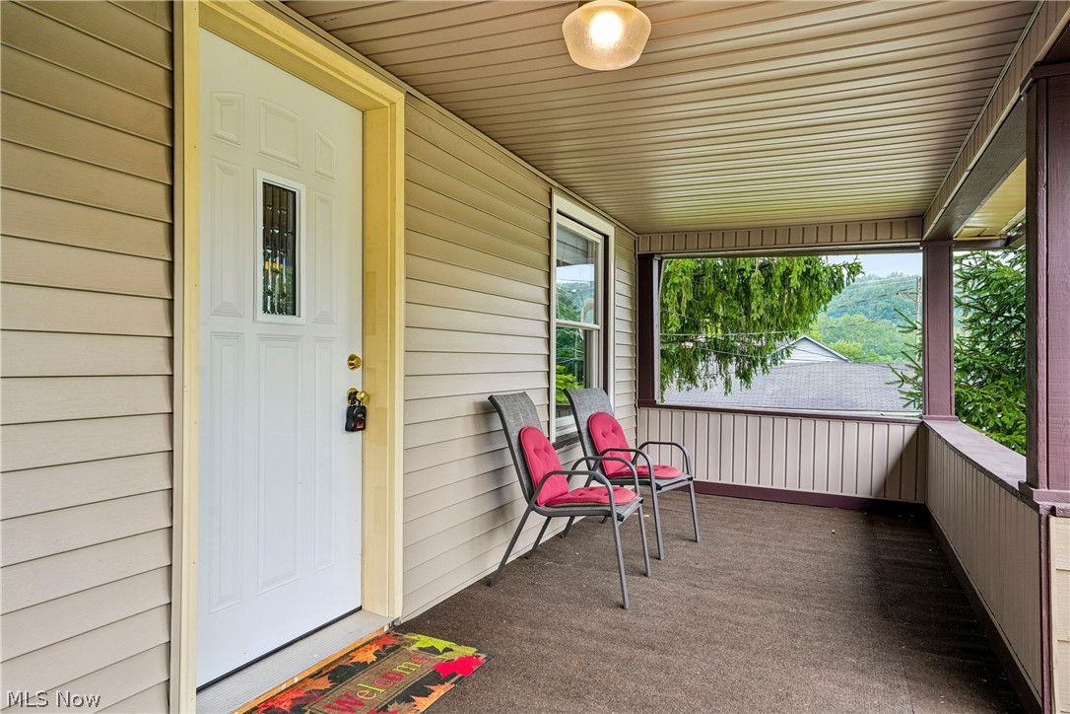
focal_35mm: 24
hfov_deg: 73.7
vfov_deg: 53.1
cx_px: 535
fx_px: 713
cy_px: 357
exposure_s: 1/25
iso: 320
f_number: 8
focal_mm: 24
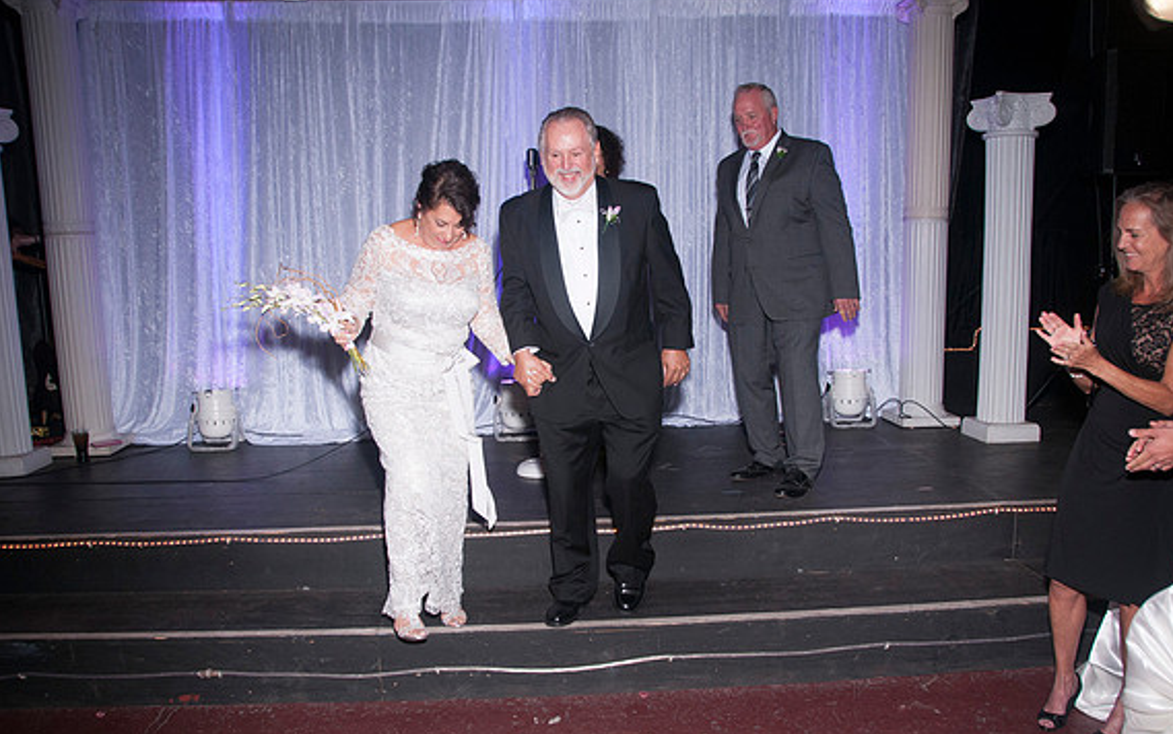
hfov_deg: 66.5
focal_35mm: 28
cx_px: 594
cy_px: 380
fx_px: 895
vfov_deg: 44.6
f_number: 5.6
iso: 400
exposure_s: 1/60
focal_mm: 18
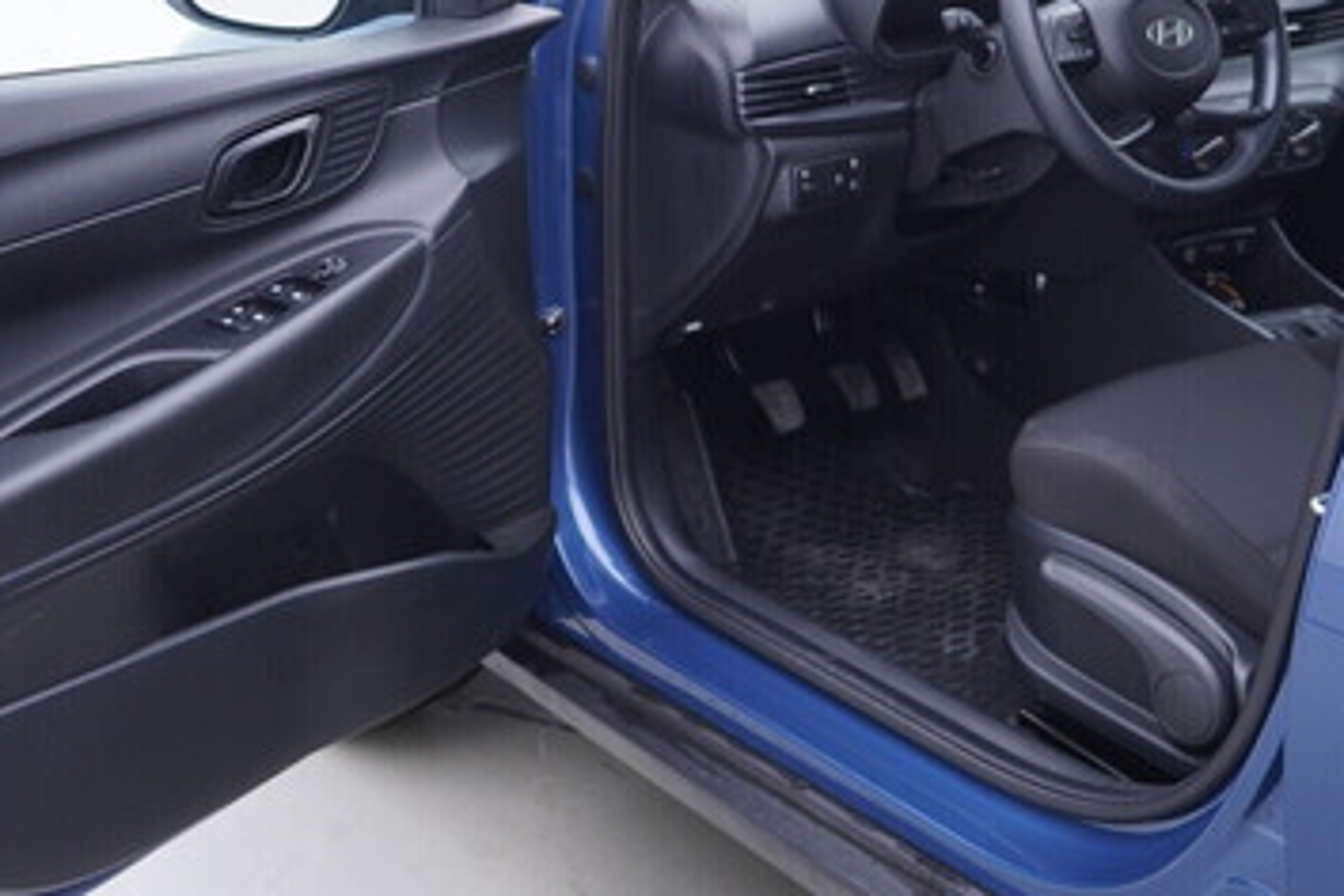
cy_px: 256
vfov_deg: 24.0
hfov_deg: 35.6
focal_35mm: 56
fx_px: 2091
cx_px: 638
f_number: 2.8
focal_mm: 24
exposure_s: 1/40
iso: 125
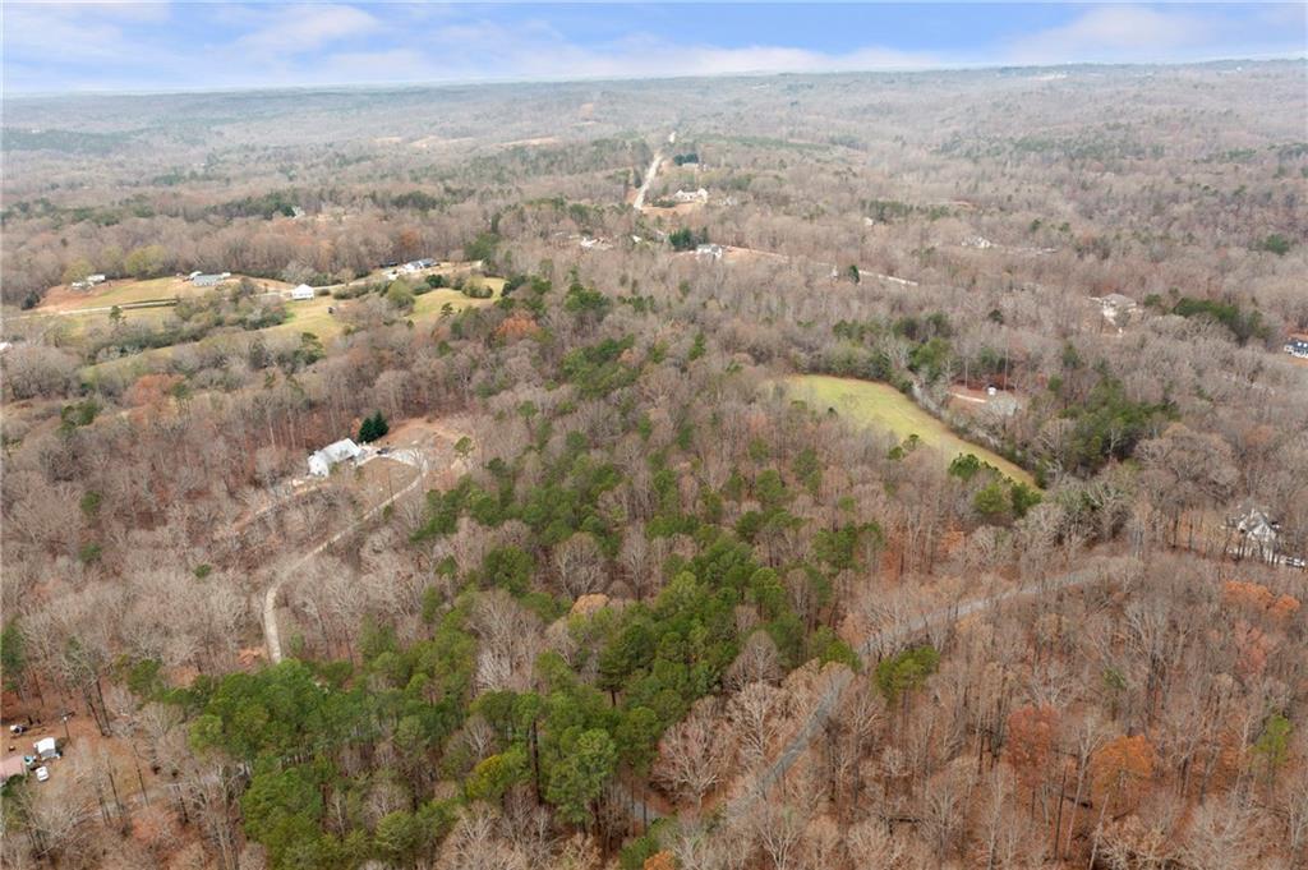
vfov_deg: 46.3
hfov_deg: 65.5
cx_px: 654
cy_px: 435
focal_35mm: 28
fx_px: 1016
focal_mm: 10.26
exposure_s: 1/120
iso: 100
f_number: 3.5
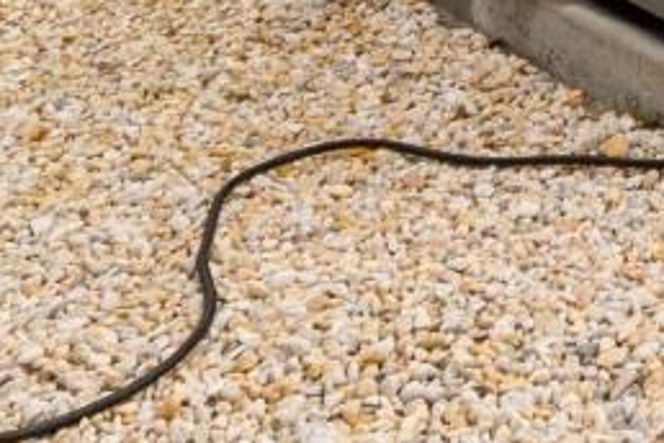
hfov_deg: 14.7
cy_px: -719
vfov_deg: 10.1
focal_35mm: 113
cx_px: 1361
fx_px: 2084
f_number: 4.8
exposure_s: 1/80
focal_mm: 12
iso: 100
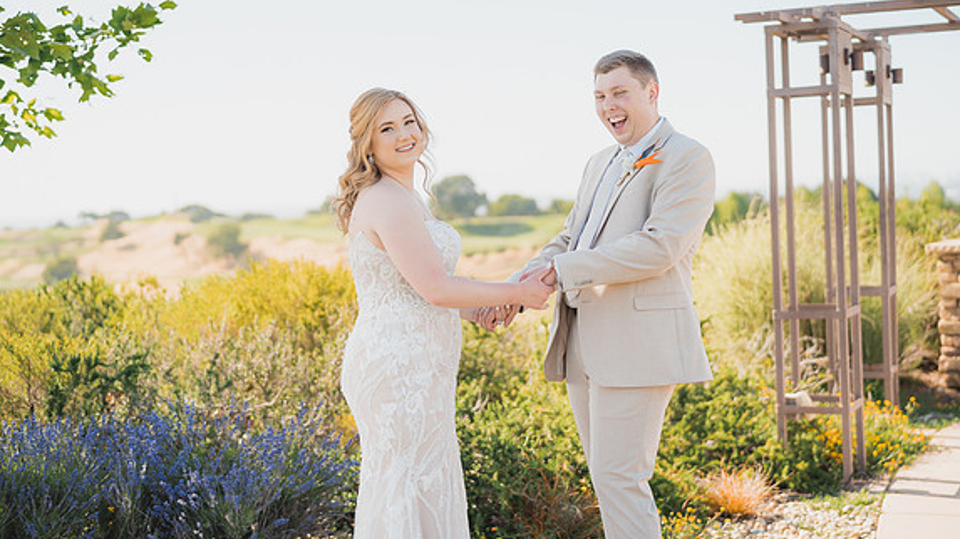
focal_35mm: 53
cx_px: 479
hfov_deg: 39.2
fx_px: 1349
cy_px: 272
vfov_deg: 22.6
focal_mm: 50
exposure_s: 1/2000
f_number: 1.8
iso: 125
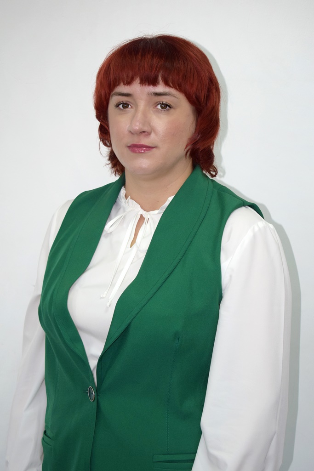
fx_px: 982
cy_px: 236
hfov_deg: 18.2
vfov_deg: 27.0
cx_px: 157
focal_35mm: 75
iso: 720
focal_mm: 50
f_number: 5.6
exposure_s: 1/125
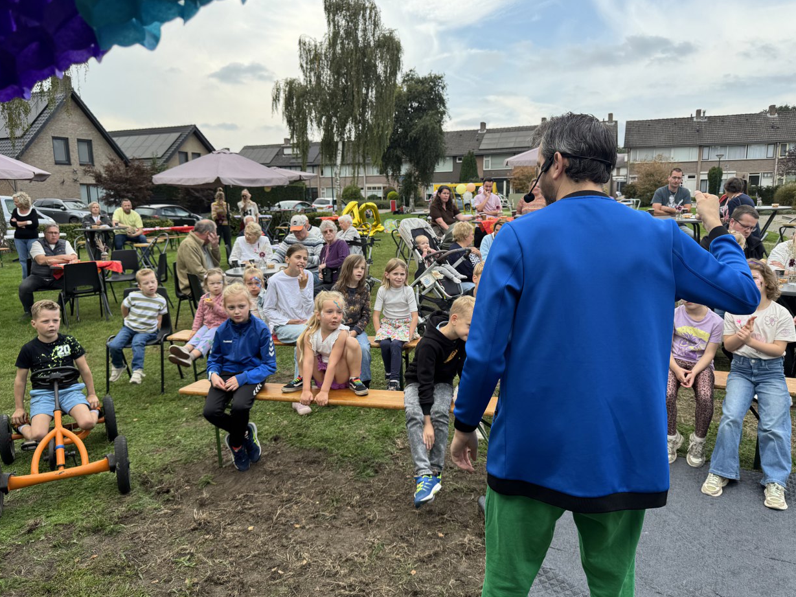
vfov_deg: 54.9
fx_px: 575
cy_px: 298
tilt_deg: -9.9
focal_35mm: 25
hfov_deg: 69.4
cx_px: 395
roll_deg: +1.6
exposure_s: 1/925
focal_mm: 6.76
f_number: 1.78
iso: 80
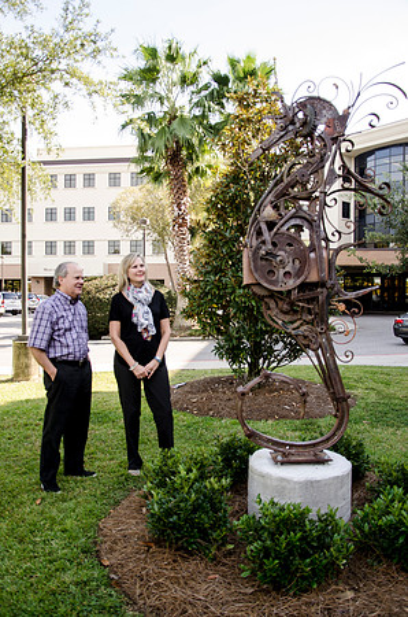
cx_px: 204
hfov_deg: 47.7
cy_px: 308
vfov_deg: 67.5
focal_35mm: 27
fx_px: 461
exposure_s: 1/160
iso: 100
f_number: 3.5
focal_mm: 18
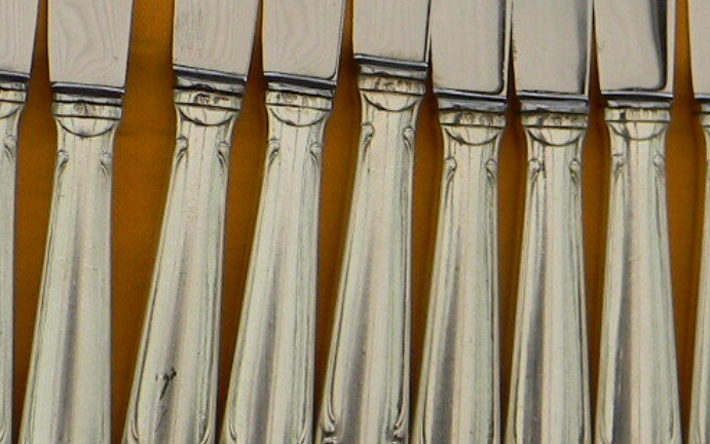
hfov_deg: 44.5
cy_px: 267
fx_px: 851
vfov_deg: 29.1
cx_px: 225
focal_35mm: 44
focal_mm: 5
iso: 80
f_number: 3.5
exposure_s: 1/221
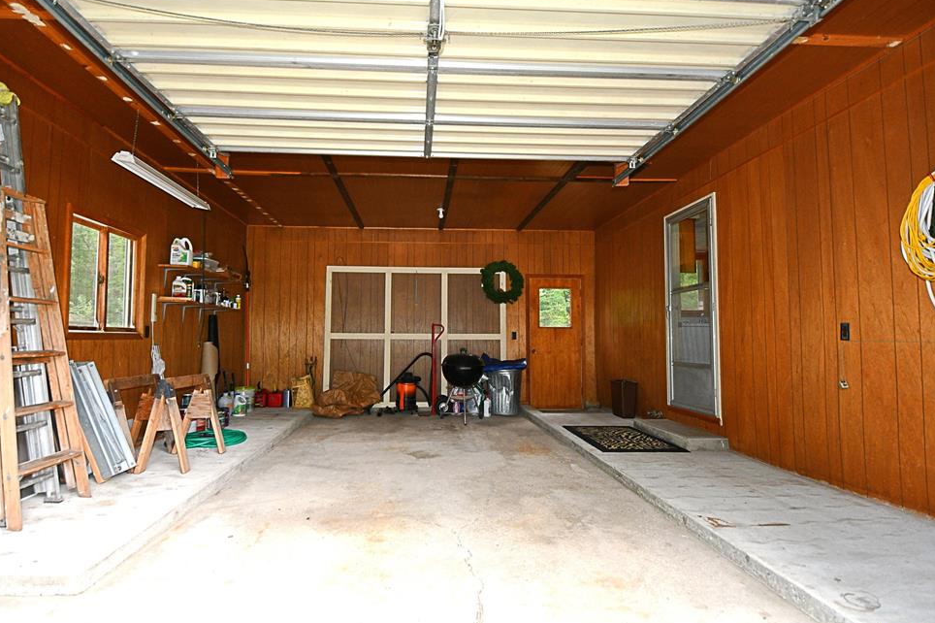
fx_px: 441
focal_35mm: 17
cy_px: 316
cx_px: 441
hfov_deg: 93.2
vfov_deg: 70.4
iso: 800
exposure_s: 1/160
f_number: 5
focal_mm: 11
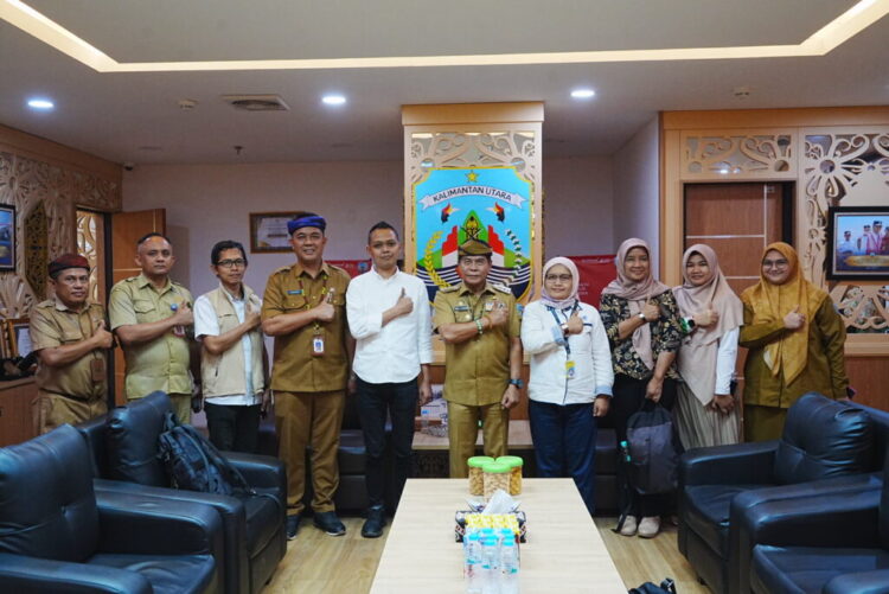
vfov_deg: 41.2
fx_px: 791
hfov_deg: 58.7
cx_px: 444
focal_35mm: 32
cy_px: 297
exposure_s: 1/125
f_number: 6.3
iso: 5000
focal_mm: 32
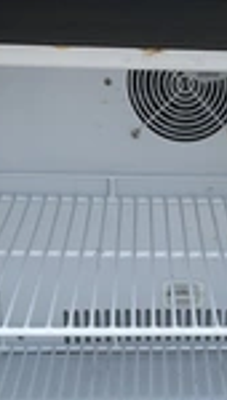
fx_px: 894
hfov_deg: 14.2
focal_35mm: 84
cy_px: 355
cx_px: 238
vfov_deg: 24.6
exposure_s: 1/545
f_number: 1.8
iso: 25
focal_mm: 3
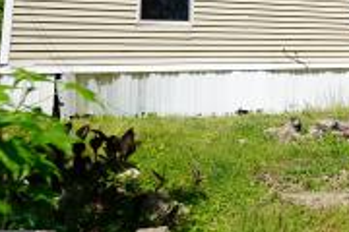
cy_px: -31
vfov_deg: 21.3
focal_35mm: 60
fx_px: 582
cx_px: 405
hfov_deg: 29.3
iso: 100
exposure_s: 1/500
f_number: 5
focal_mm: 24
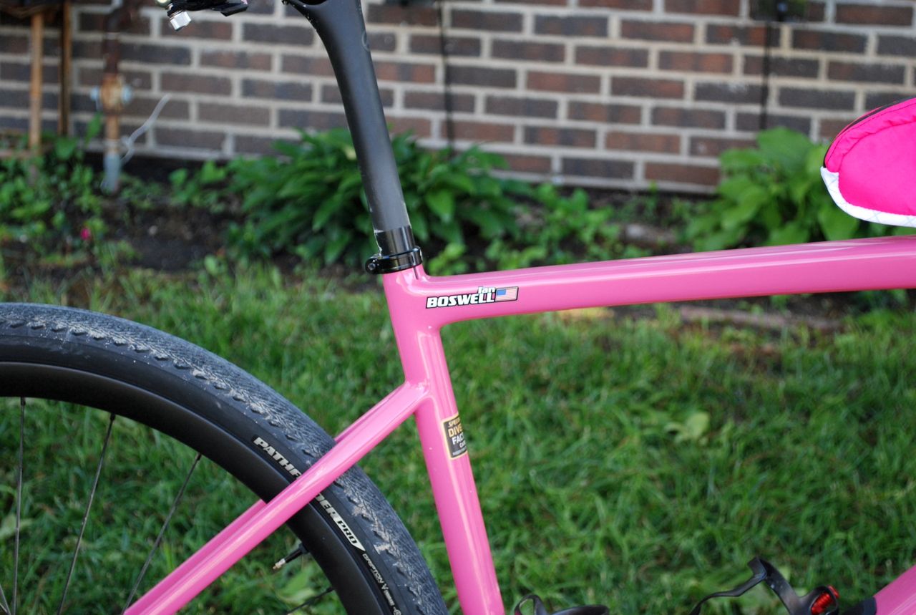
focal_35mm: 72
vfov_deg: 19.0
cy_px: 308
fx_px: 1836
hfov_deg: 28.0
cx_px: 458
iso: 400
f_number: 5.6
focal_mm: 48
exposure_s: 1/50
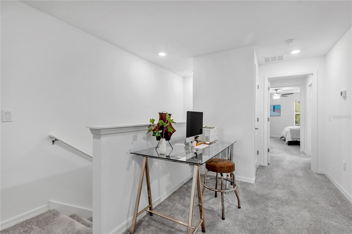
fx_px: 166
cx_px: 176
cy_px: 117
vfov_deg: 70.5
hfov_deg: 93.3
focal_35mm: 17
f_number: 6.3
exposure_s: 1/20
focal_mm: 17
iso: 400
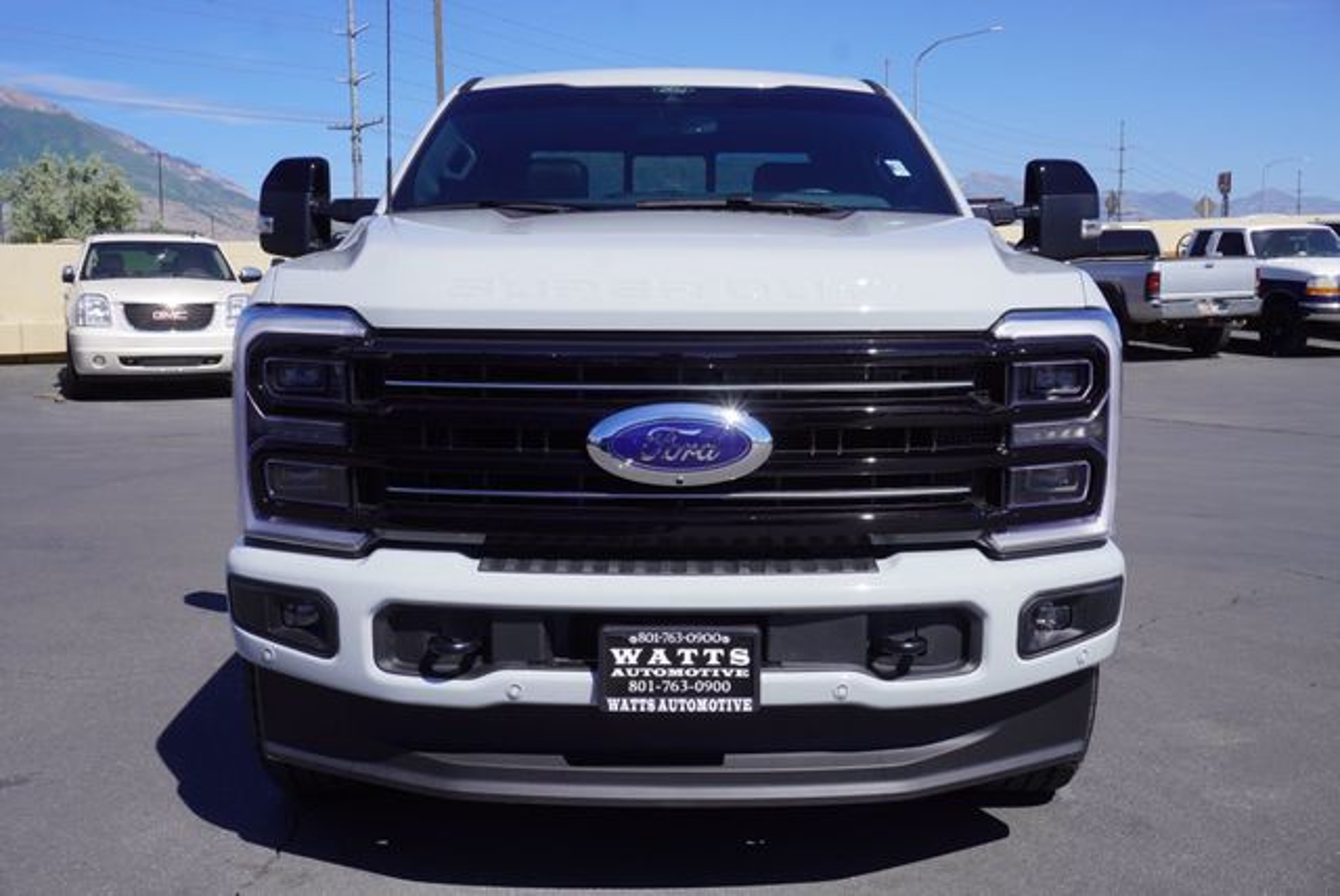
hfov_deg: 51.2
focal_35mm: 38
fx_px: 1397
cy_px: 448
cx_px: 670
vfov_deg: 35.6
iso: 100
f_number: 11
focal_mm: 25
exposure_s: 1/160
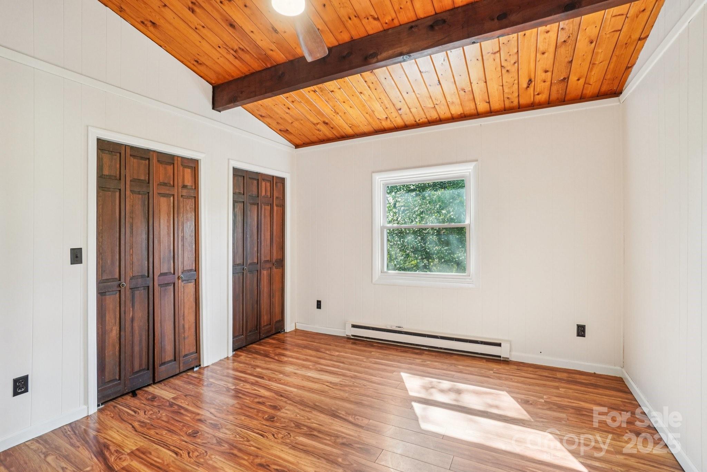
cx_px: 354
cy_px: 236
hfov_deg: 100.4
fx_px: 295
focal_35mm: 15
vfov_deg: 77.3
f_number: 8
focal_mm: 10
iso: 400
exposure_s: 1/15
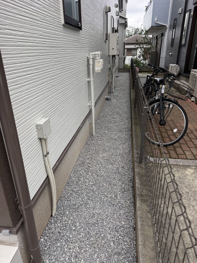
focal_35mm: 24
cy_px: 132
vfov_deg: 71.6
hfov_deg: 56.8
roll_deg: +0.7
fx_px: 182
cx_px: 98
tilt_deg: -23.9
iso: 100
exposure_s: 1/955
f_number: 1.78
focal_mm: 6.76
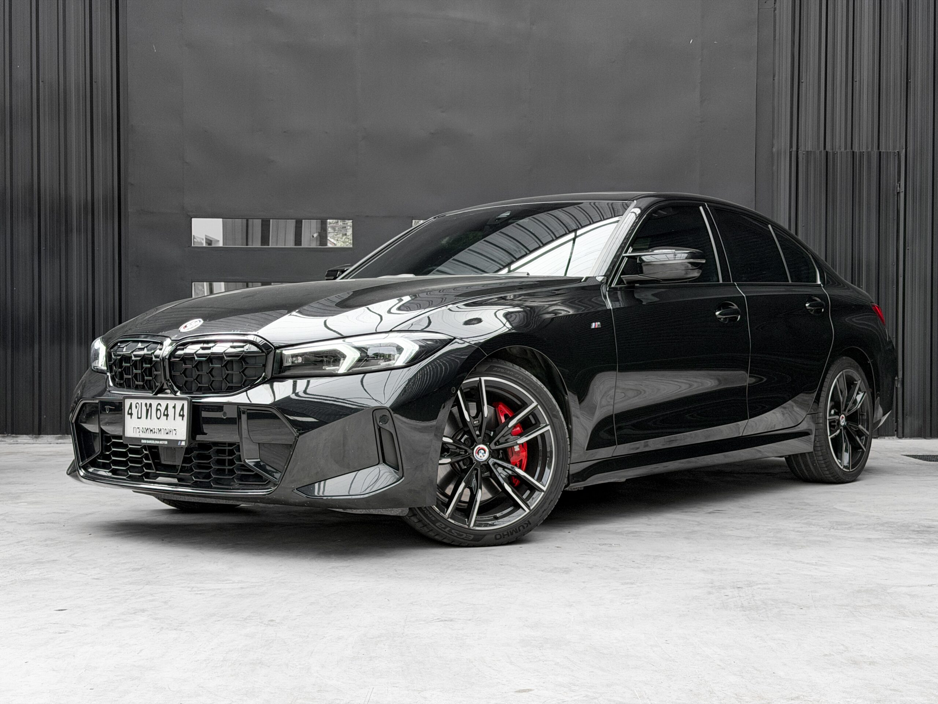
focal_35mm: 48
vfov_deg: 30.3
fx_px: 1301
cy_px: 352
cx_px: 469
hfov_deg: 39.7
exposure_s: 1/1000
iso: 100
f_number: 1.8
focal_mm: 6.76
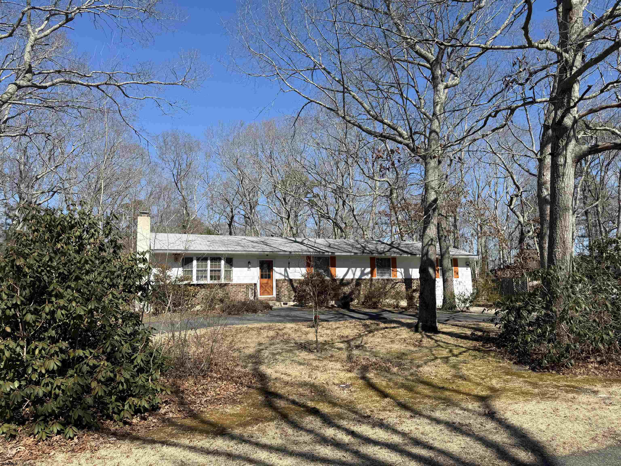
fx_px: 431
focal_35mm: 24
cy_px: 233
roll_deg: +1.4
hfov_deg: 71.6
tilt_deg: +8.5
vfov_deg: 56.8
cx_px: 310
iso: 80
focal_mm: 6.76
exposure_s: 1/3584
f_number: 1.78
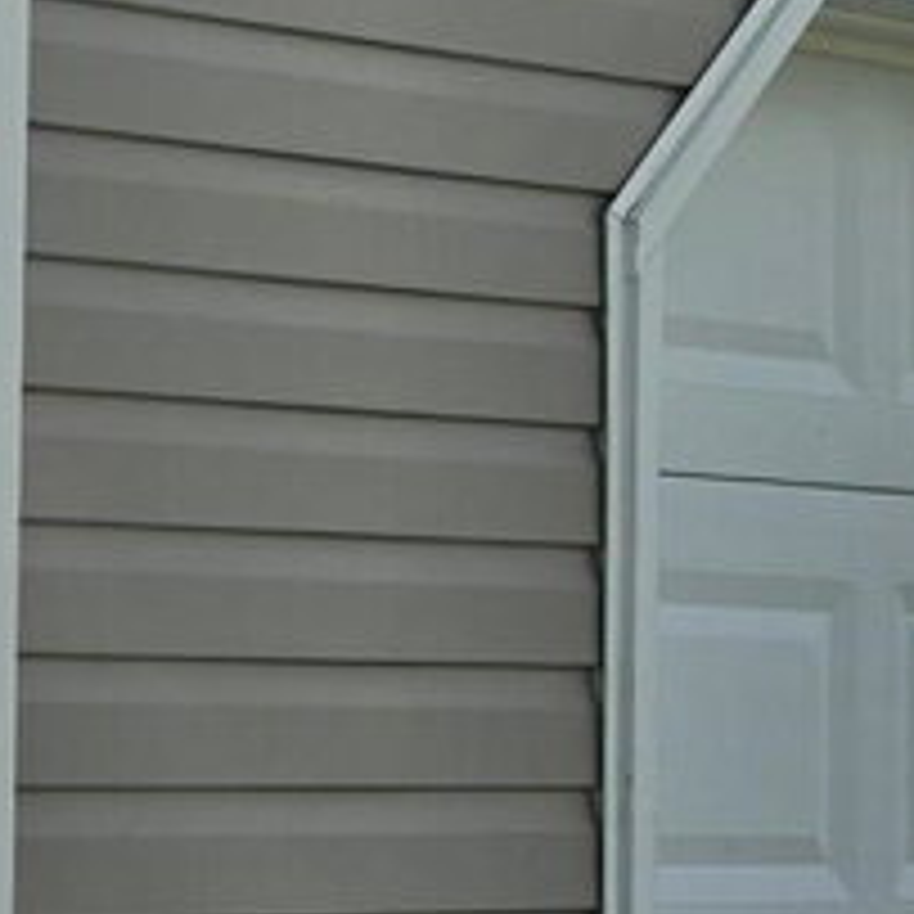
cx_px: -887
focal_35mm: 120
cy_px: 234
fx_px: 3585
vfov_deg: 14.5
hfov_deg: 12.8
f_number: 1.4
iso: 20
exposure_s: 1/7939
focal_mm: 6.5
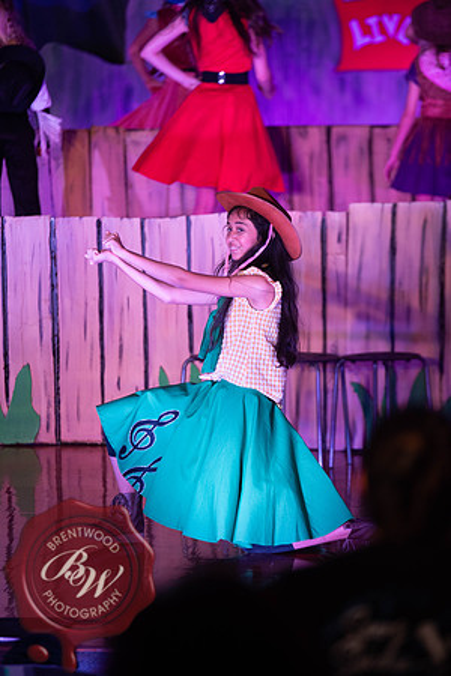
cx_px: 226
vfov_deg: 10.8
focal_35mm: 190
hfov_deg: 7.2
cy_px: 338
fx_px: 3570
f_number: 2.8
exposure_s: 1/200
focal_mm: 190
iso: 1100
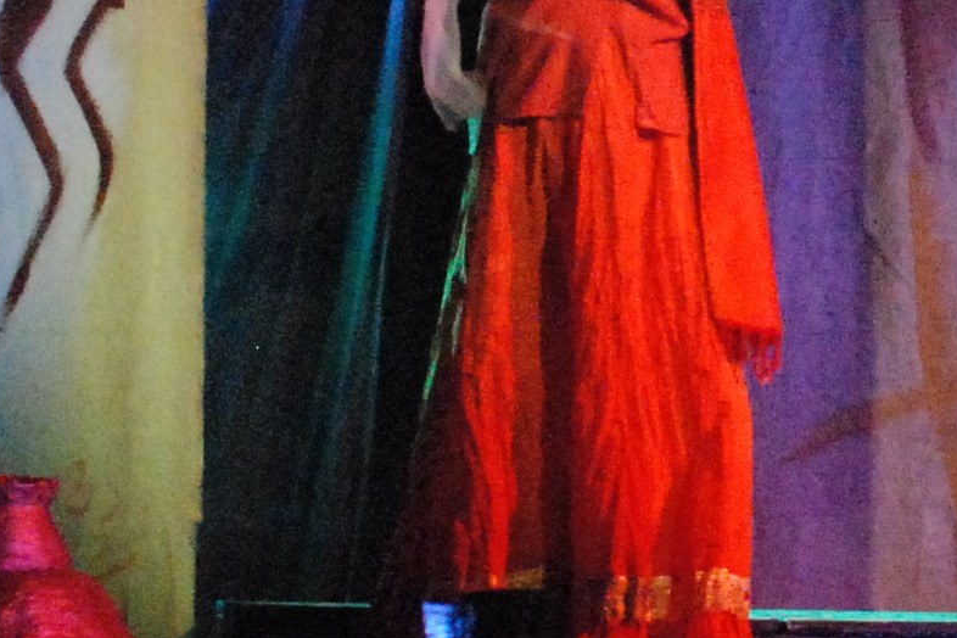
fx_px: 6100
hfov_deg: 8.9
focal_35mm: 229
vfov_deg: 6.0
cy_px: 136
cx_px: 1009
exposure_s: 1/50
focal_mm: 31
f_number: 4.2
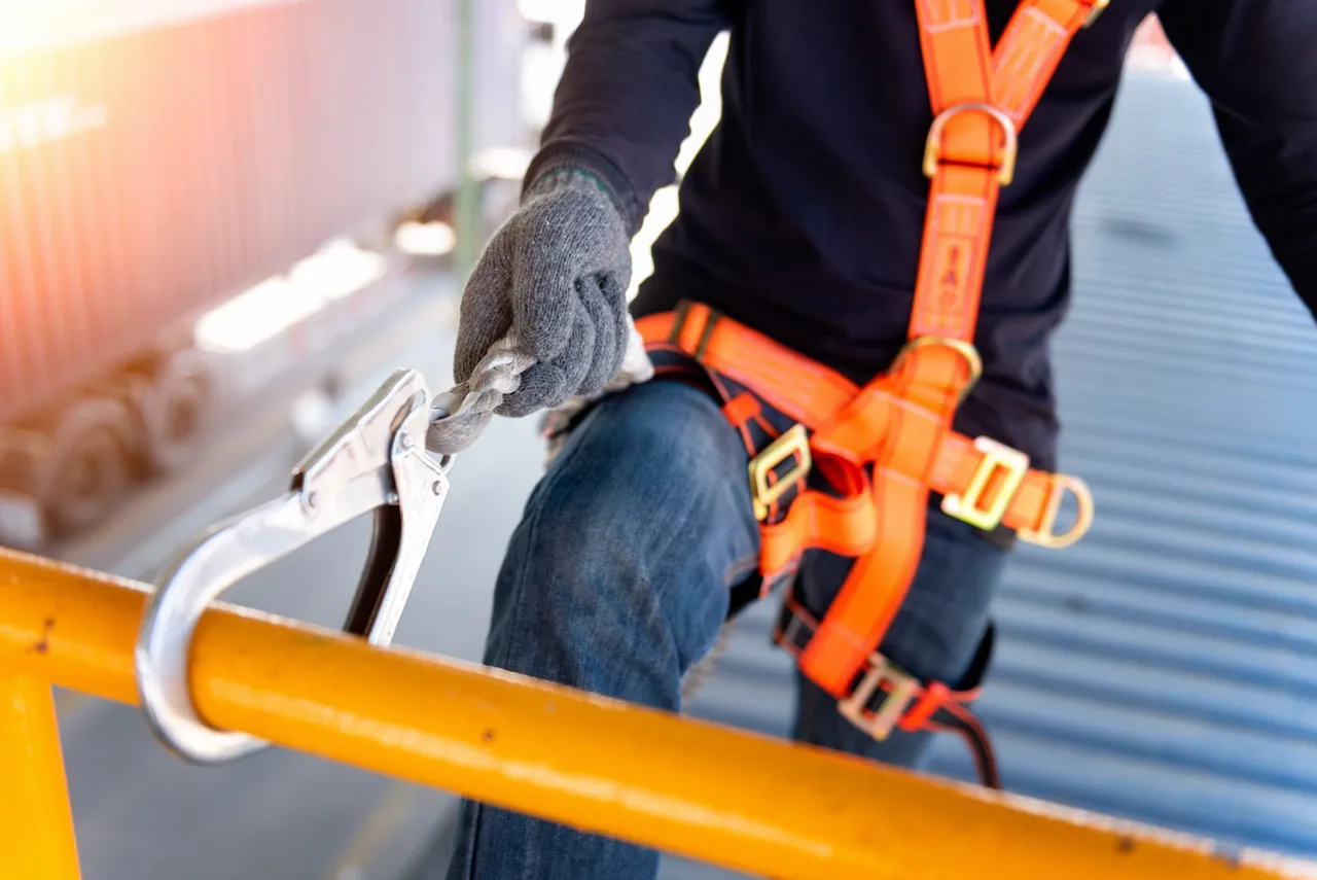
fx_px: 1391
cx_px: 658
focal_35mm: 38
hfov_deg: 50.7
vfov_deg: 35.1
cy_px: 440
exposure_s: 1/640
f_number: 2.8
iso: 400
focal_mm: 38
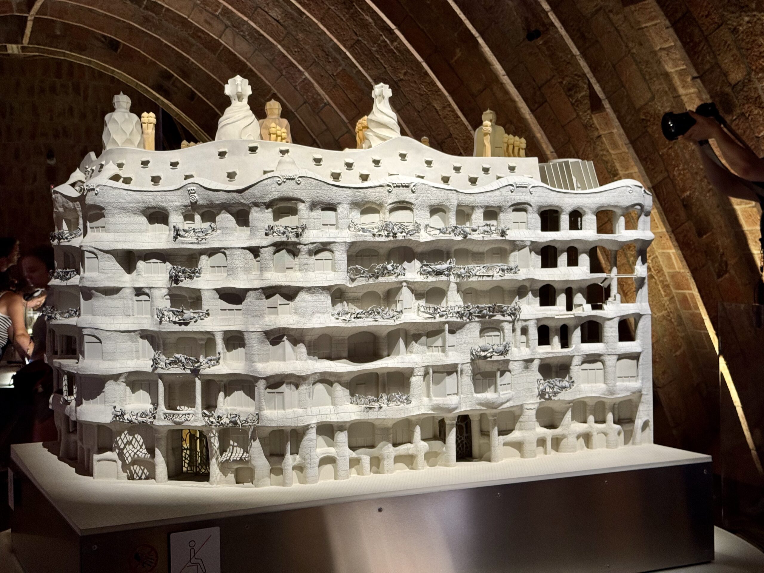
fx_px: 1059
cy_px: 286
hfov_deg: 39.7
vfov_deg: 30.3
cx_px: 382
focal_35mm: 48
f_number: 1.78
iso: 160
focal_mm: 6.76
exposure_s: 1/50
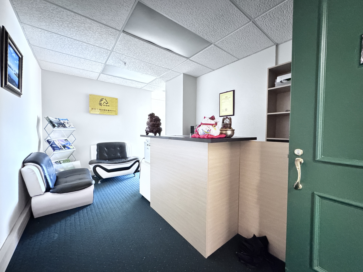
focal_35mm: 14
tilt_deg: -1.6
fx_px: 147
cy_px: 136
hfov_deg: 102.1
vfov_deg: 85.7
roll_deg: +0.1
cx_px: 182
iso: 3200
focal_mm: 2.22
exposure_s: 1/17
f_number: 2.2
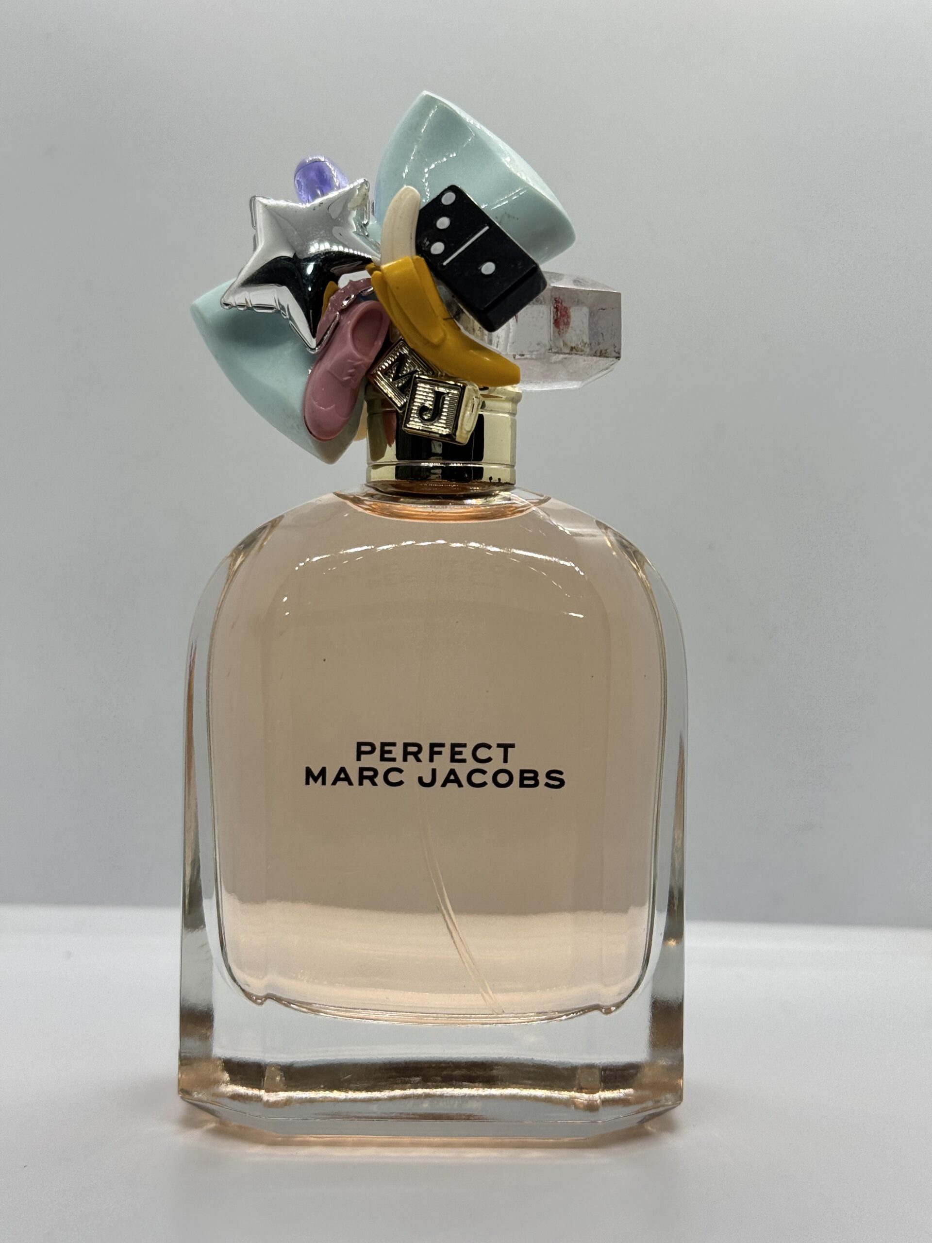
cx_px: 466
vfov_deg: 39.7
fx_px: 1723
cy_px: 622
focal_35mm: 48
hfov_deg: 30.3
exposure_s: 1/609
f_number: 1.78
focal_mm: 6.76
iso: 64
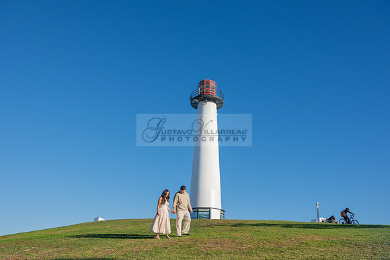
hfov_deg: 56.7
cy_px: 166
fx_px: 361
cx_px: 187
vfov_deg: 39.3
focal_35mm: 33
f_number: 4
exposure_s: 1/2500
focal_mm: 24
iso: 200
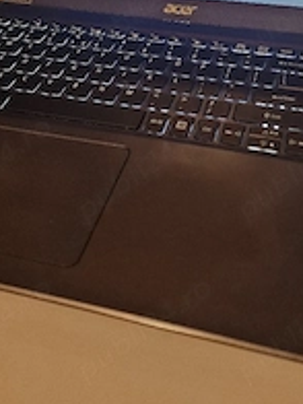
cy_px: 33
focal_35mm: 47
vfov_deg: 37.5
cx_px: 186
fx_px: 549
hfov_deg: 30.8
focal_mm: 6.4
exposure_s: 1/100
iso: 200
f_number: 1.8
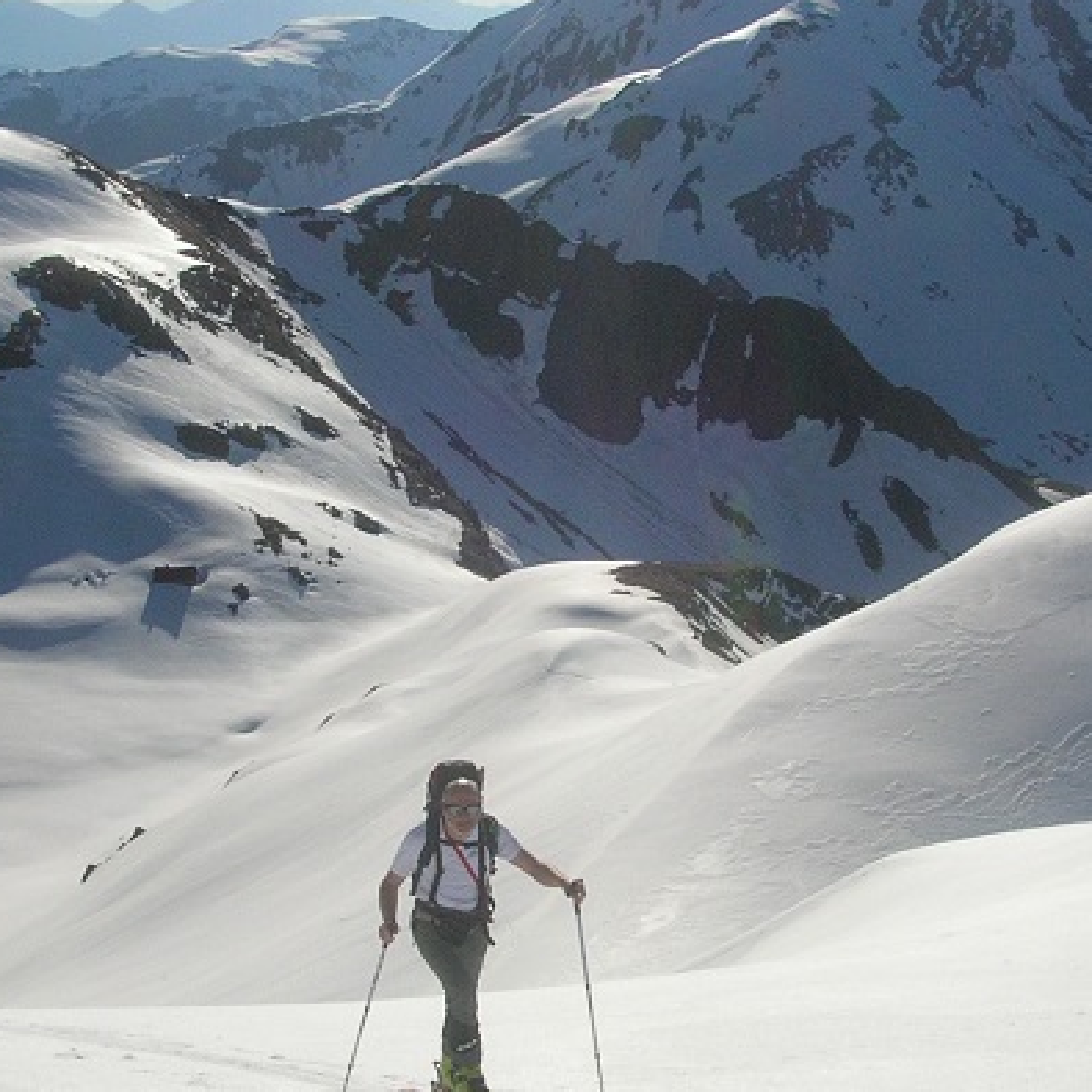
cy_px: 549
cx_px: 539
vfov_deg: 25.7
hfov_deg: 25.7
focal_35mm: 67
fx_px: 2391
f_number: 5.6
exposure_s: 1/1076
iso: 71
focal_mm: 5.8
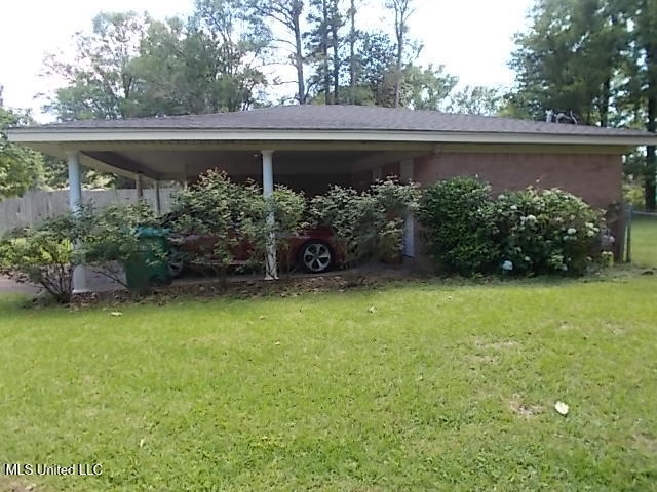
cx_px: 328
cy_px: 246
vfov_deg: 53.1
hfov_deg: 67.3
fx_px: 493
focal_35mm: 26
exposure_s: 1/125
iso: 80
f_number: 3.2
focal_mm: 4.6
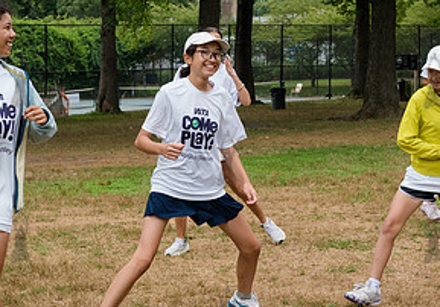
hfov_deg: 18.3
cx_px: 176
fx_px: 1365
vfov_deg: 12.9
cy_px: 140
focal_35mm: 110
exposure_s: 1/1000
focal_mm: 50
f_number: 5
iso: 1600
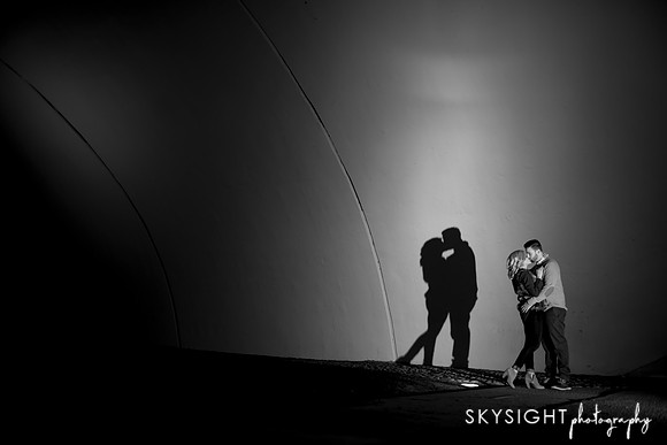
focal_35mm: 24
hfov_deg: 73.7
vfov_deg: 53.2
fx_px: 445
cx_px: 334
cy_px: 222
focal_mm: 24
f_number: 2.8
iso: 320
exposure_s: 1/80
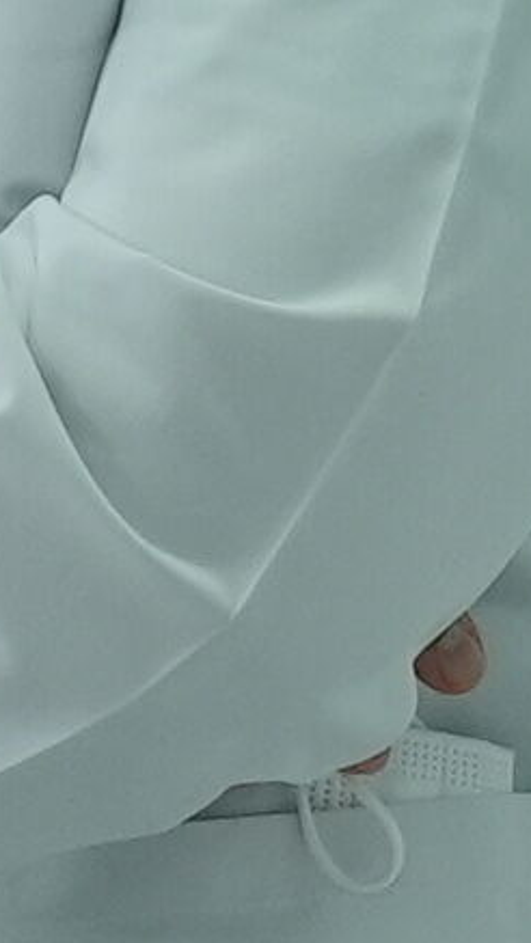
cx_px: -911
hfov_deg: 3.7
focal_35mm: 325
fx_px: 8130
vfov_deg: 6.5
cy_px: -719
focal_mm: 33
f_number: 2.8
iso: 640
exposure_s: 1/320
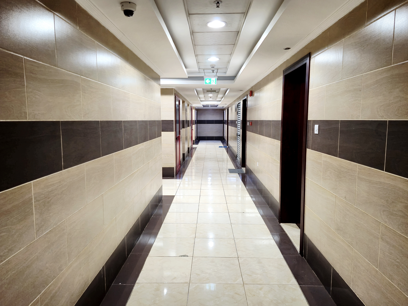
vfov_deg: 58.9
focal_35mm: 23
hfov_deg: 73.9
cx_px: 204
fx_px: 271
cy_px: 153
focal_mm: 5.4
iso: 125
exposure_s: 1/50.3
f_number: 1.8
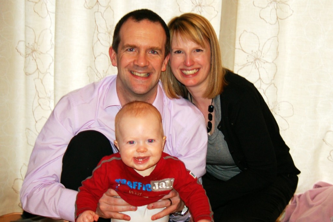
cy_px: 111
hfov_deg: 46.4
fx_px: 388
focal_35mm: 42
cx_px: 166
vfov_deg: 31.8
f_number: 3.3
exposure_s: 1/60
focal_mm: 28
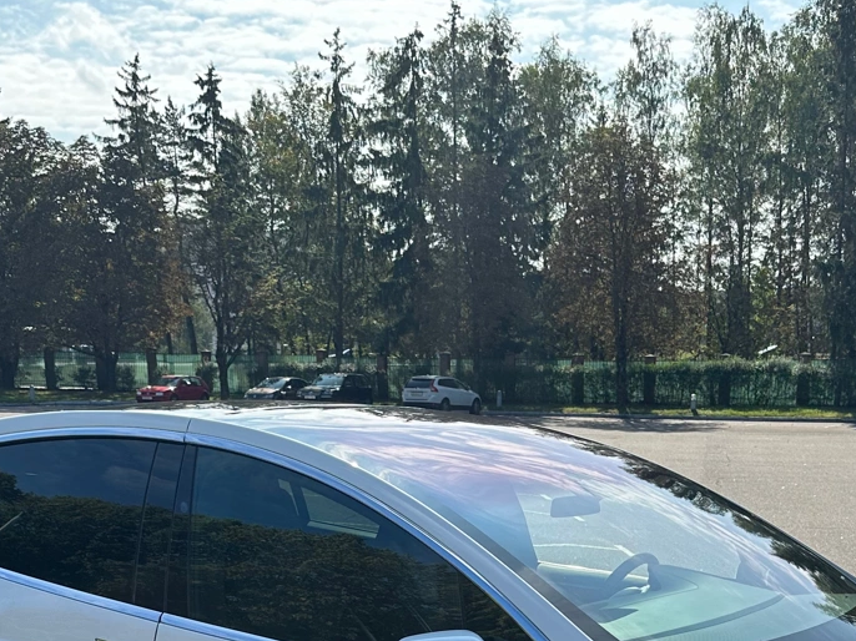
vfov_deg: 24.4
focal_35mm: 56
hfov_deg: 34.2
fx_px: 1384
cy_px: 696
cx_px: 524
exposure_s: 1/4016
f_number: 1.78
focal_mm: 6.86
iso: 80
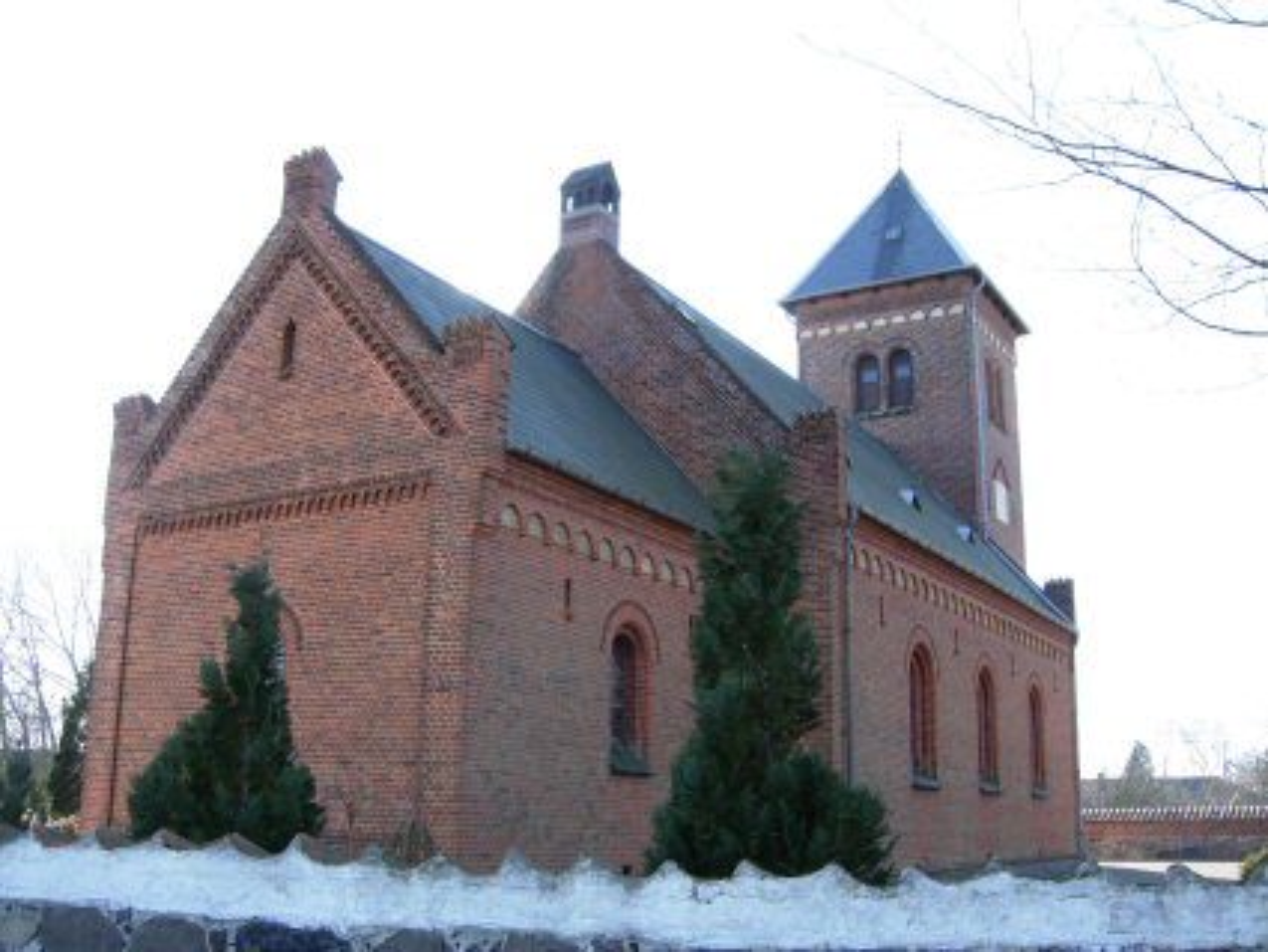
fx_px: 1319
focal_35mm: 36
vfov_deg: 39.7
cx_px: 634
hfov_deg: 51.3
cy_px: 476
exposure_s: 1/102
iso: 50
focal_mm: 7.5
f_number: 3.8
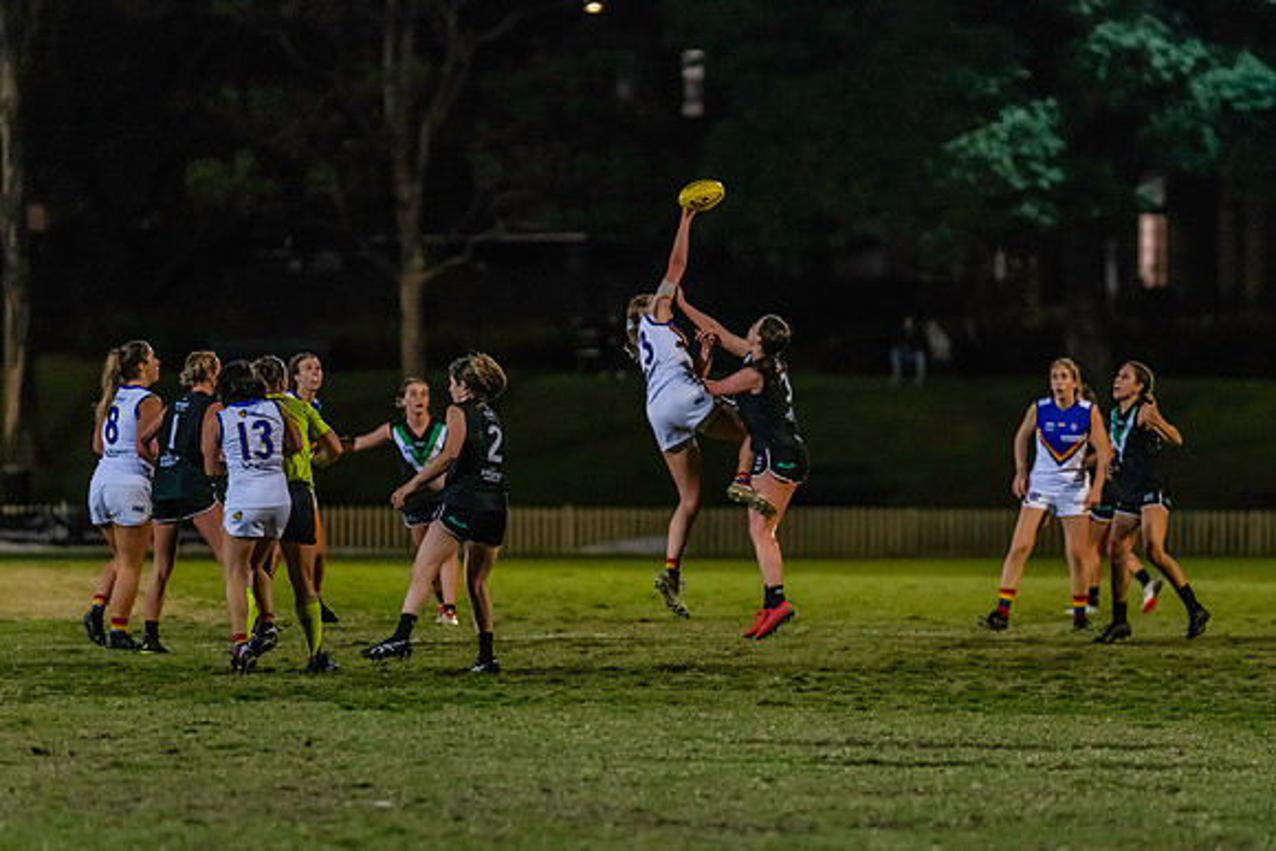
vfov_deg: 5.3
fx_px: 9281
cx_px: 736
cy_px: 422
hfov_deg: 7.9
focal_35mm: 262
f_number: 2.8
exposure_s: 1/1000
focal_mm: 220
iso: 10000
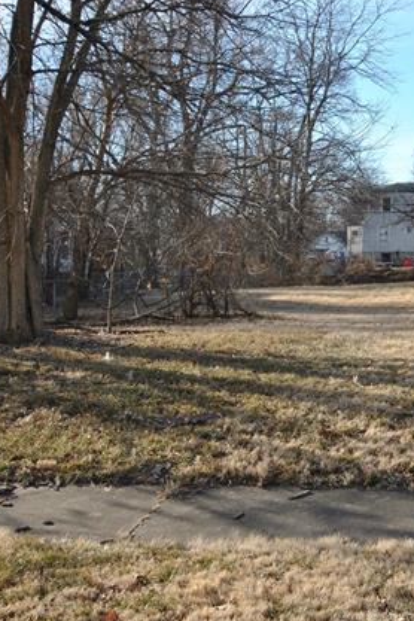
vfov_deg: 42.7
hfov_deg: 28.5
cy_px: 308
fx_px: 793
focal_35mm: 46
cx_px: 340
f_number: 6.3
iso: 100
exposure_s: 1/160
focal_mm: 20
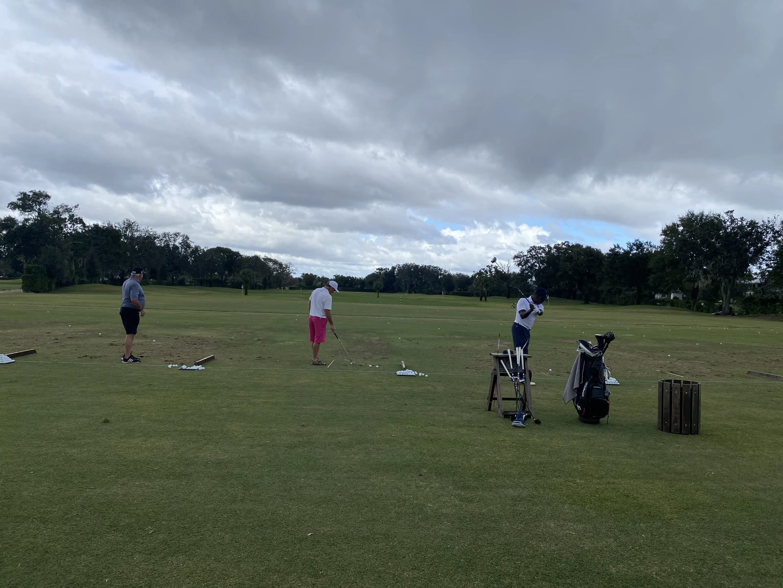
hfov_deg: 67.3
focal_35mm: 26
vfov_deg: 53.1
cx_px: 392
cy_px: 294
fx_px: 588
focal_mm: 4.25
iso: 32
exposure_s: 1/1927
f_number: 1.8
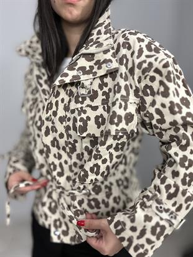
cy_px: 128
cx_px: 96
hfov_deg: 46.8
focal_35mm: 30
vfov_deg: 59.9
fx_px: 223
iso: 64
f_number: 1.9
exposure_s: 1/50
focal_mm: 2.69
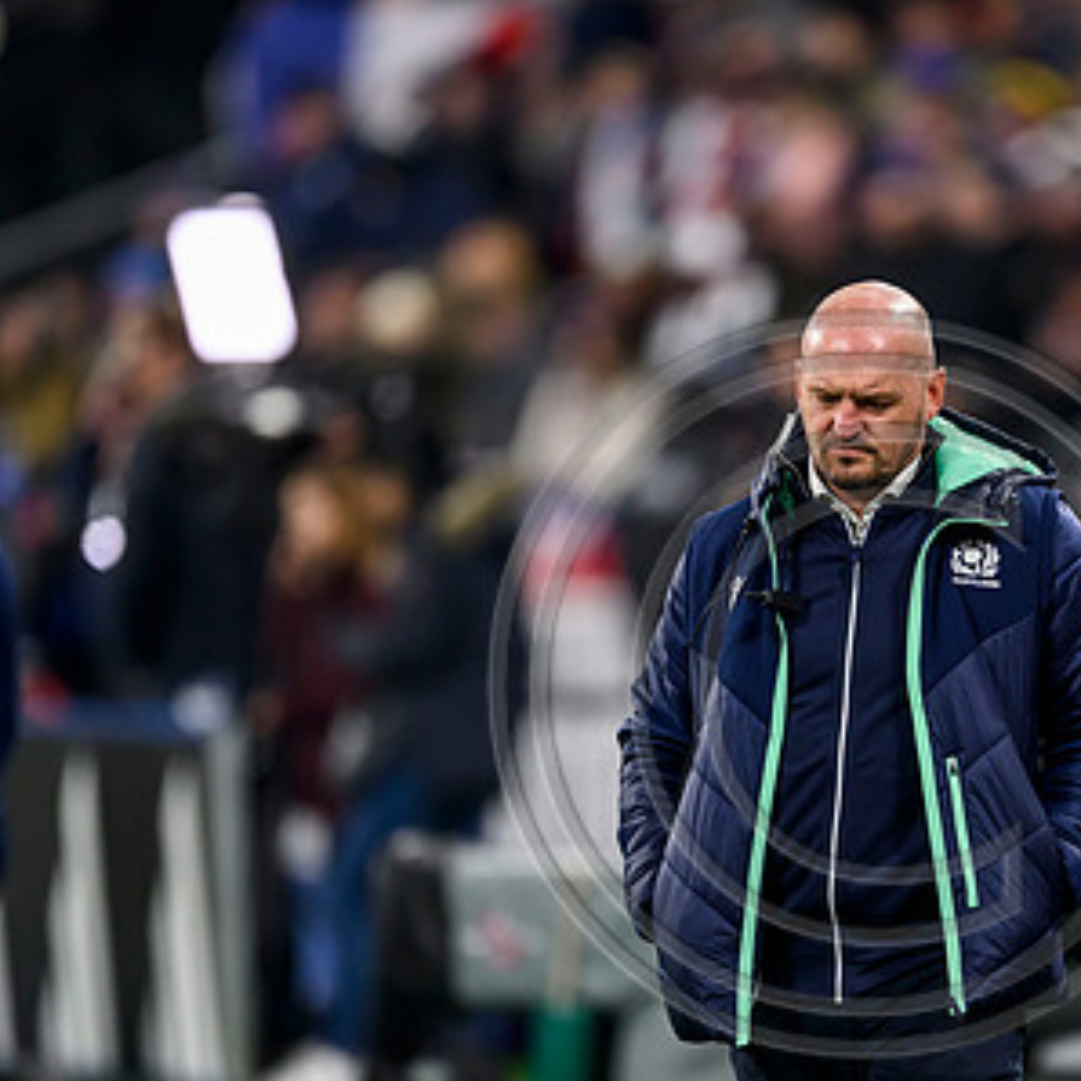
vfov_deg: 1.9
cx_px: 863
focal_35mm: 927
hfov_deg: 1.9
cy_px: 680
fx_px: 32752
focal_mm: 560
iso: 2000
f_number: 4
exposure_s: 1/1000
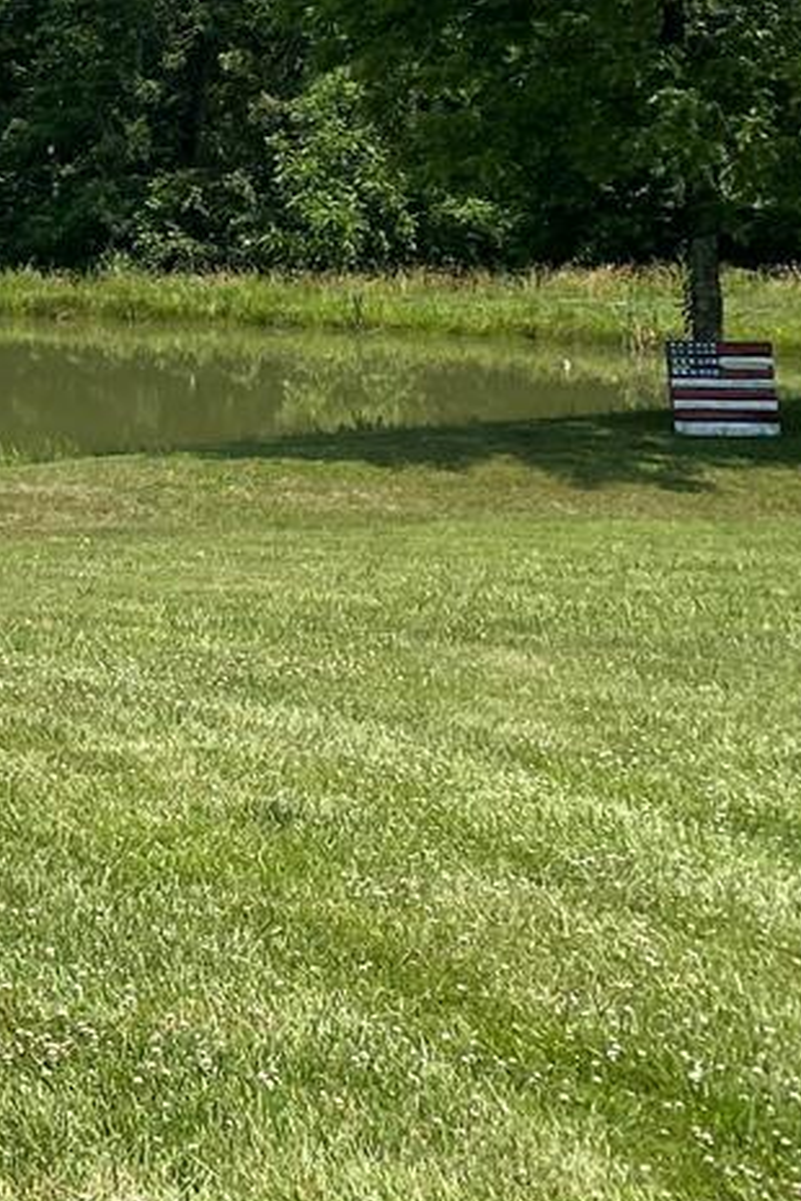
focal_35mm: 93
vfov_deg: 21.4
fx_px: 3104
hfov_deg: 12.3
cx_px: -979
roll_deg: +1.2
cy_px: 101
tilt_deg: +0.5
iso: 32
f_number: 1.8
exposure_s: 1/2817
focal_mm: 4.25
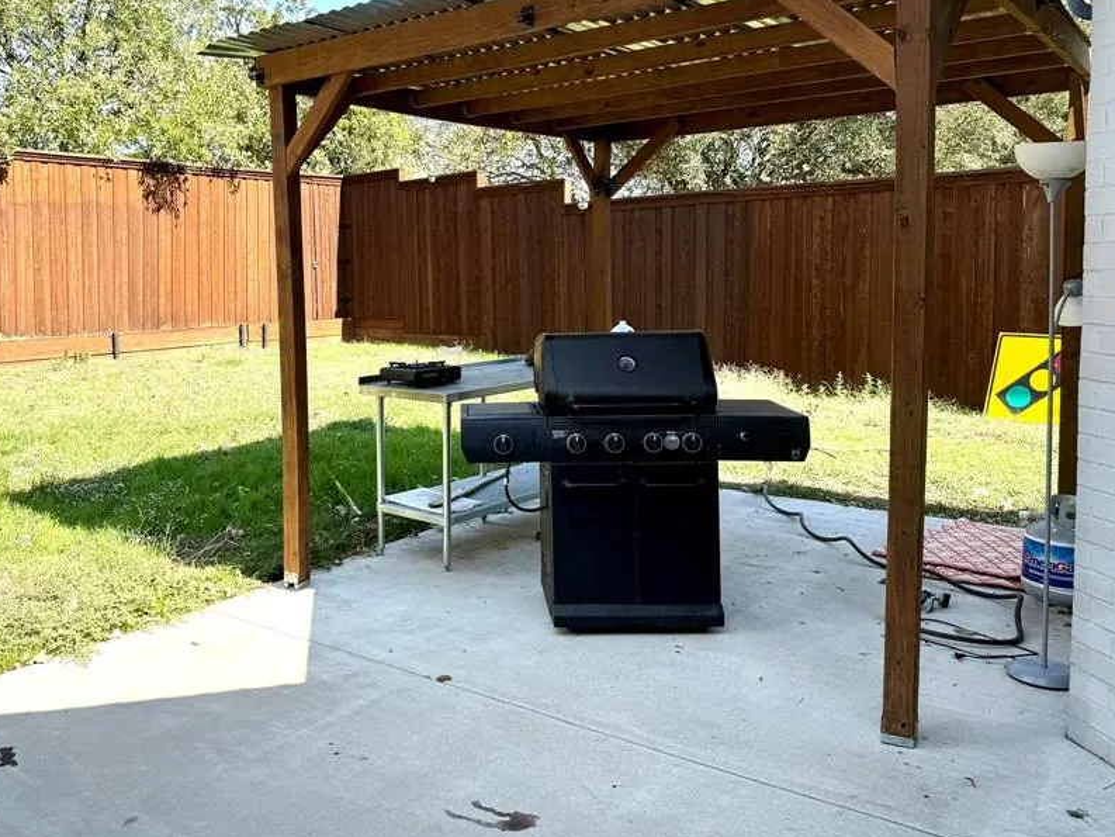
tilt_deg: -3.1
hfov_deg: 57.7
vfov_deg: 45.3
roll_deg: +1.2
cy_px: 349
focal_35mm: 31
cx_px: 430
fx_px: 999
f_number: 1.78
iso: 80
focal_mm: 6.76
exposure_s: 1/1689
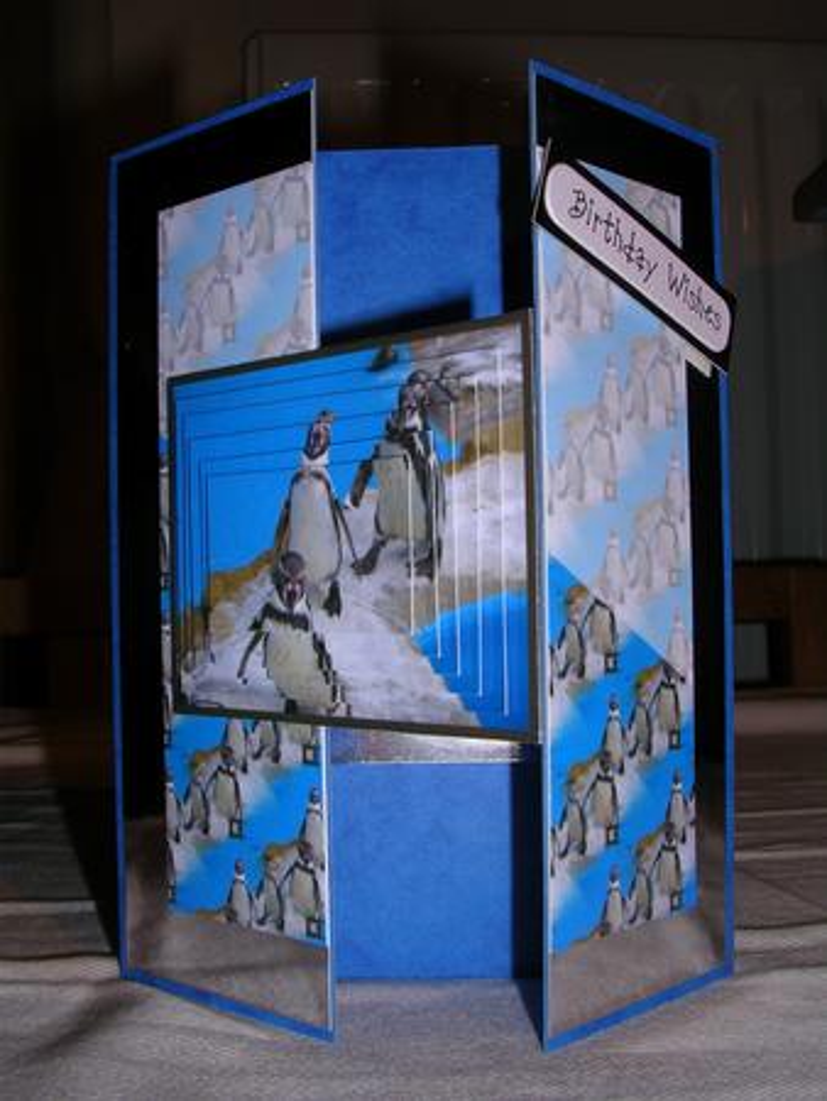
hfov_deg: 37.8
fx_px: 1209
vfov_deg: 49.0
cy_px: 550
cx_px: 414
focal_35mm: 38
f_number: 5.6
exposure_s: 1/60.1
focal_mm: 5.8
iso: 50
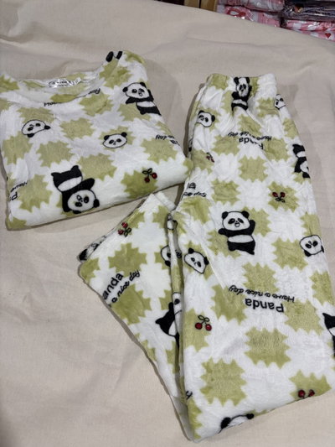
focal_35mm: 26
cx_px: 168
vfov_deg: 67.3
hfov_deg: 53.1
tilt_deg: -62.2
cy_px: 224
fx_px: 335
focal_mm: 5.96
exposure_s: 1/100
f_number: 1.6
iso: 125
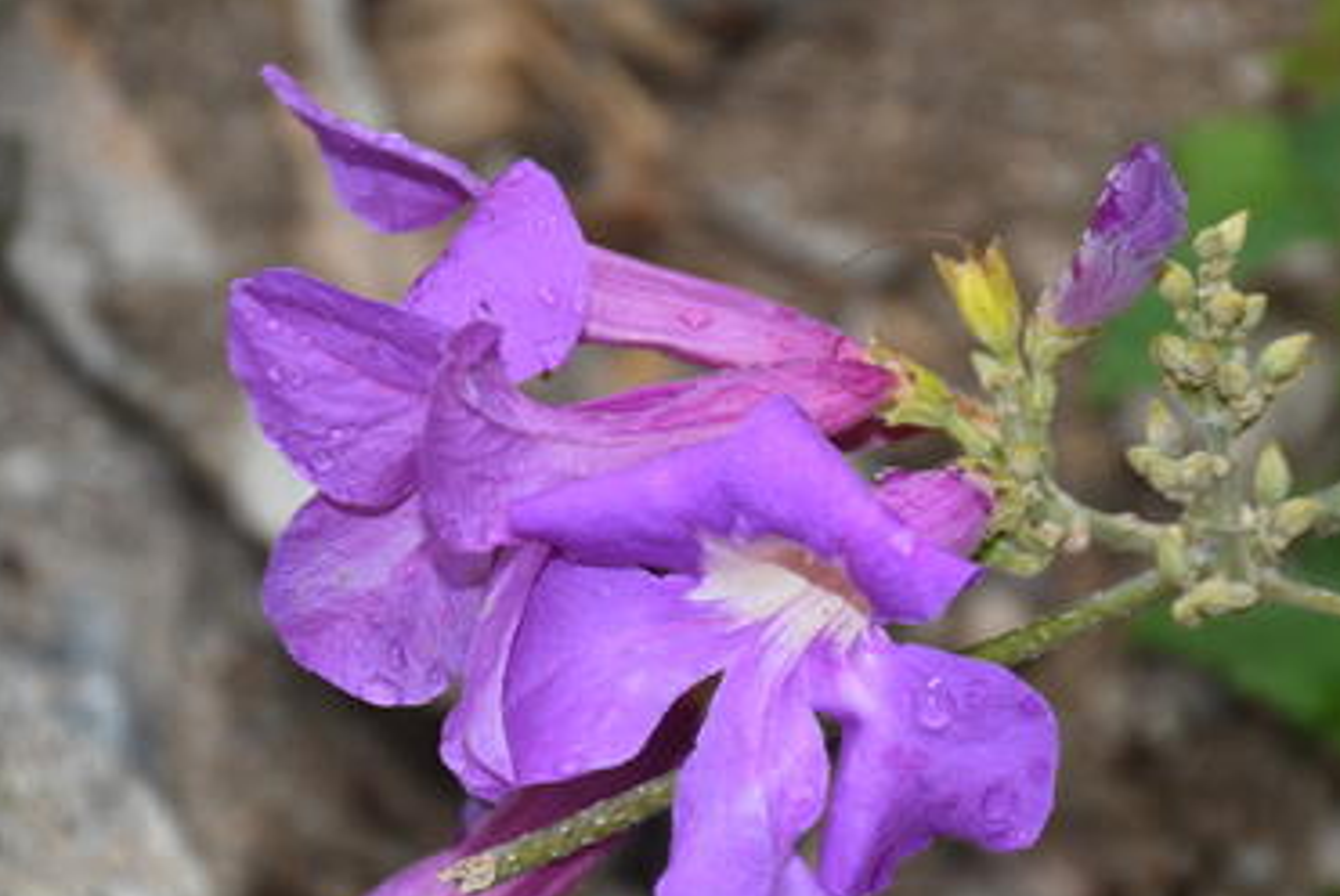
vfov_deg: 7.6
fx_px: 6780
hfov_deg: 11.3
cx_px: 762
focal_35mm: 182
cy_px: 535
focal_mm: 90
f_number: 8
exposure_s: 1/125
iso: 125
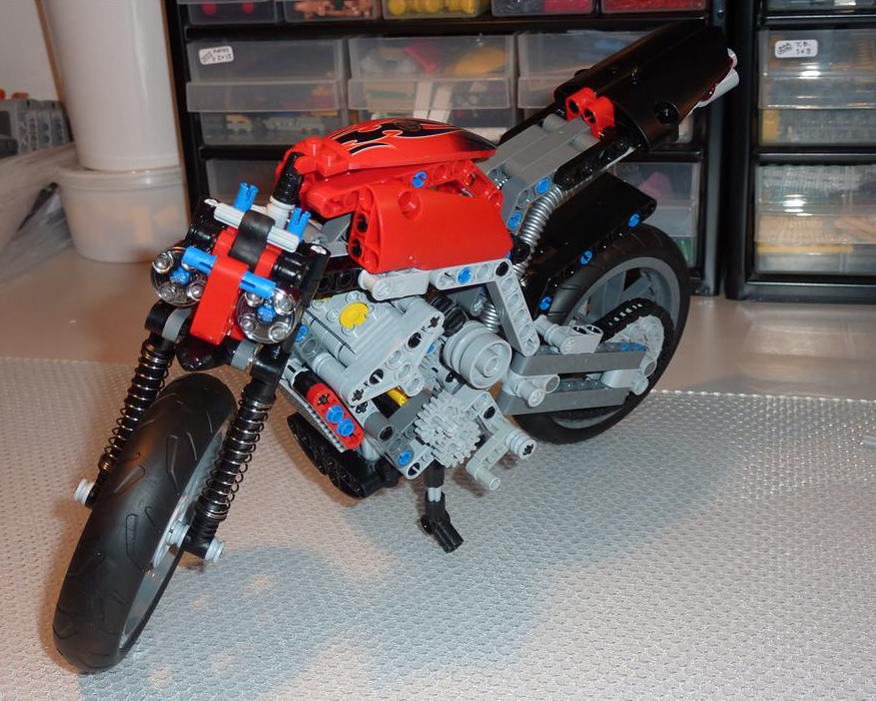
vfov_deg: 31.4
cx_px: 397
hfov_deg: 38.7
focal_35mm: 48
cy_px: 382
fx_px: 1244
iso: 100
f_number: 3.7
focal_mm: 6.9
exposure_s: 1/30
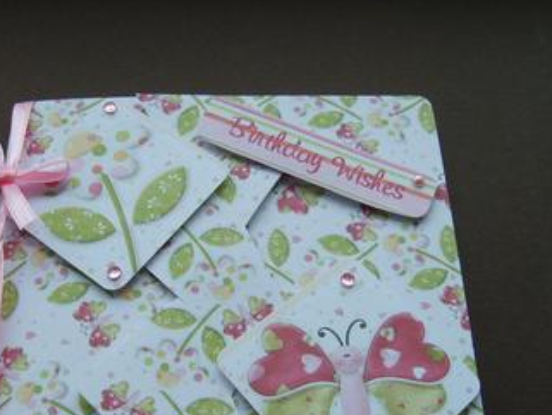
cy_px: 284
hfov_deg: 38.9
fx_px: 782
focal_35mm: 49
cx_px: 253
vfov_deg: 29.4
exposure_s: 1/30
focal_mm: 5.8
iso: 50
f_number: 2.8
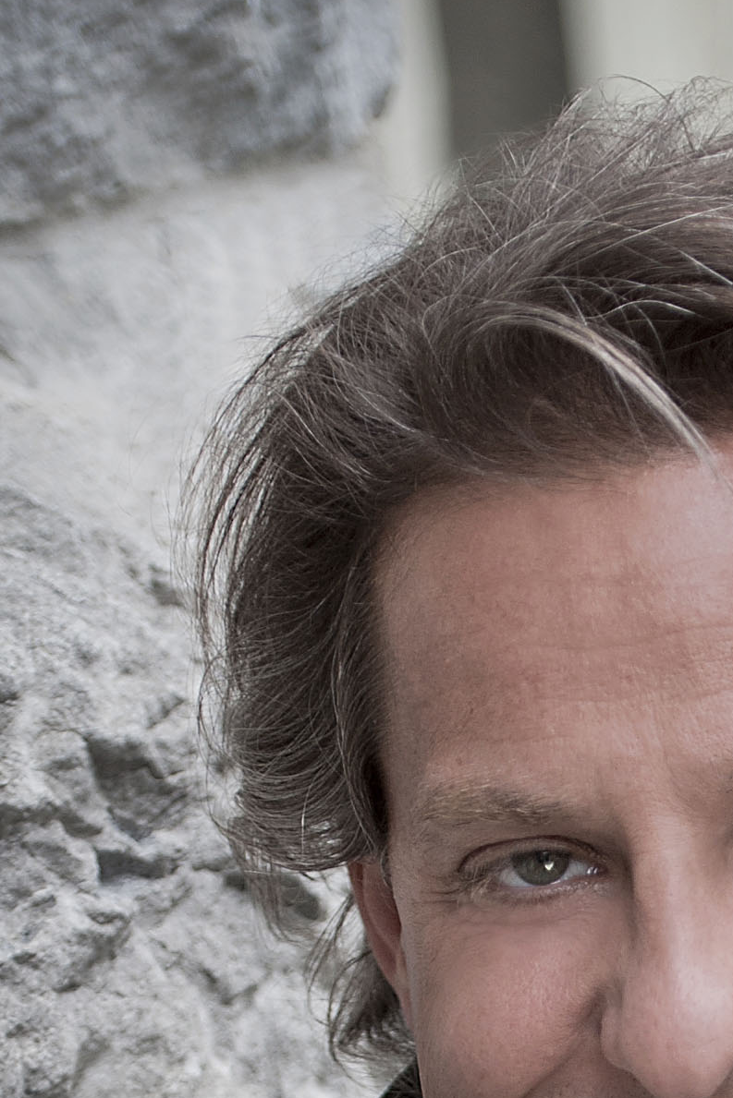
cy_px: 1901
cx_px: 1161
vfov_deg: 6.2
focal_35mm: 329
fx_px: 10044
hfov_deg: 4.2
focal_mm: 92
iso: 320
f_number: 3.5
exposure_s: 1/100
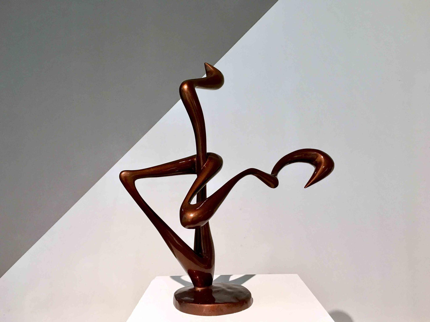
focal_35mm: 29
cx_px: 215
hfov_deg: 61.7
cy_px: 161
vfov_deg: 48.2
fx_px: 360
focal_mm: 4.15
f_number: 2.2
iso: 64
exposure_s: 1/17
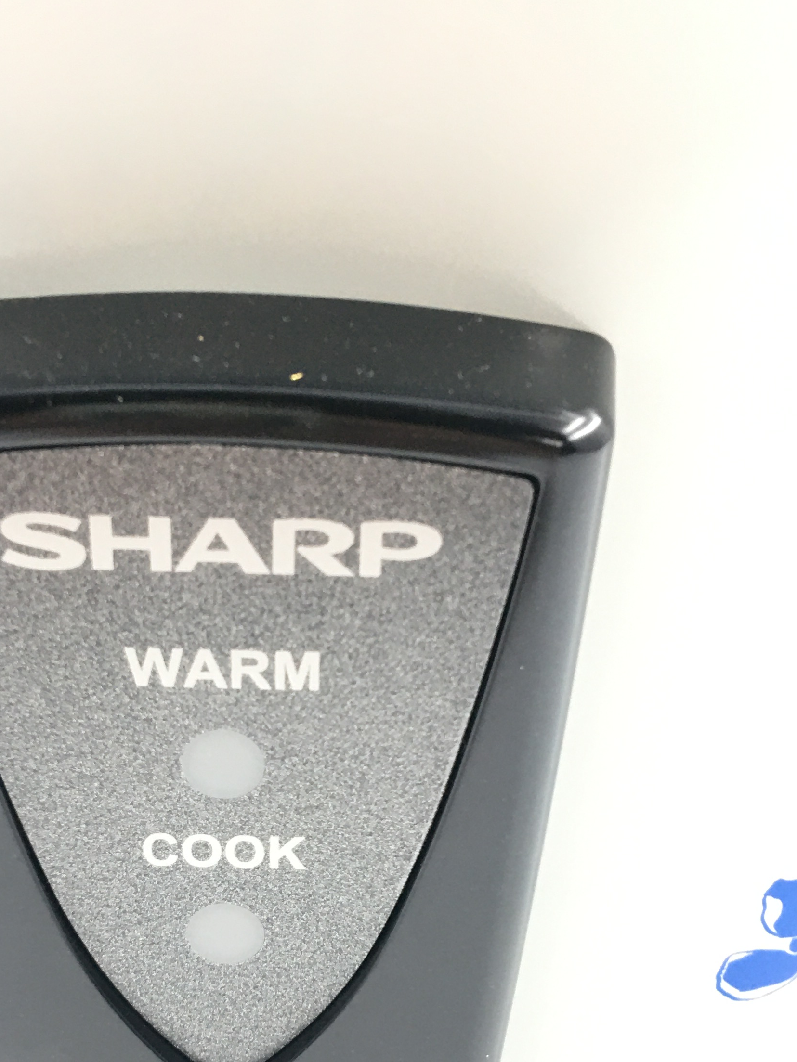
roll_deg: -1.2
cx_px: 295
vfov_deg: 35.6
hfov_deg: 27.4
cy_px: 761
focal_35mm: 53
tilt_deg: -29.5
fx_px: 1627
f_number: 2.2
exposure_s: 1/30
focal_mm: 4.15
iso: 40
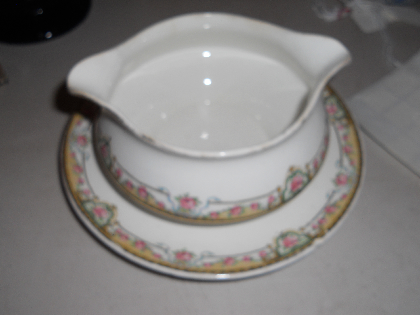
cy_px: 158
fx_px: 388
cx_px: 210
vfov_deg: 44.2
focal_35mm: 32
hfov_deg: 56.8
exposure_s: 1/25
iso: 80
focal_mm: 5.8
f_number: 8.8
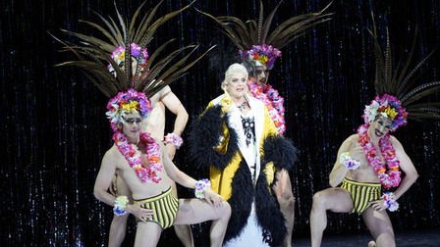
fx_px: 1633
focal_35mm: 140
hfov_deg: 15.3
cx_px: 220
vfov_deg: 8.7
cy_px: 129
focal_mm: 133
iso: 2500
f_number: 6.3
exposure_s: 1/250
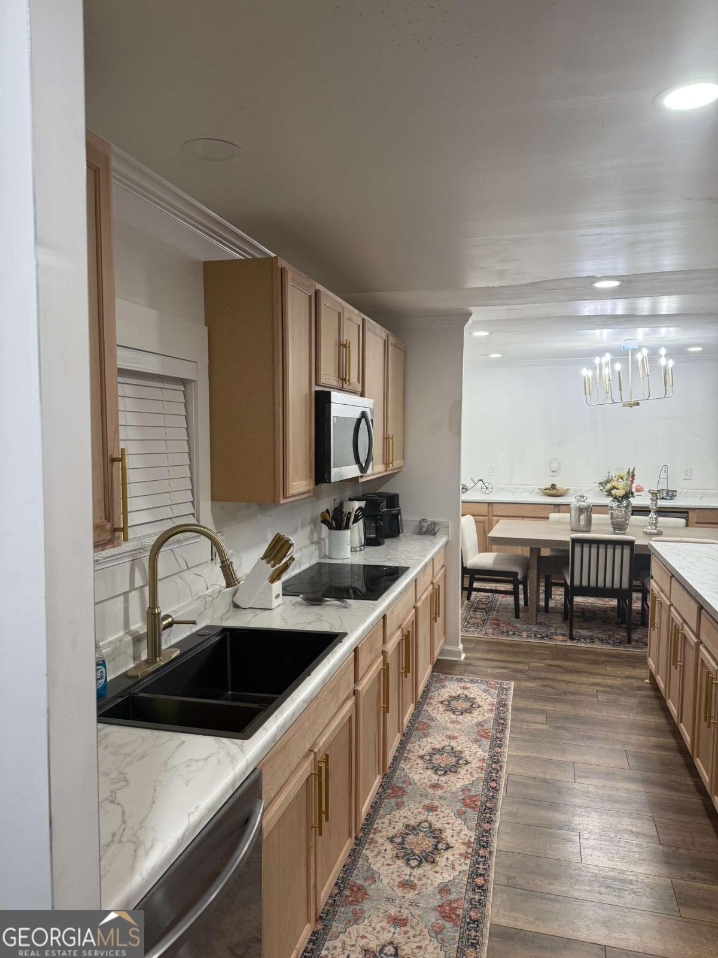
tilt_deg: -3.6
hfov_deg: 56.8
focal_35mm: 24
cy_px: 479
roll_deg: +0.0
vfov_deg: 71.6
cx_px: 359
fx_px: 664
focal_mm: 6.76
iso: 100
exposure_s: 1/60
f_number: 1.78
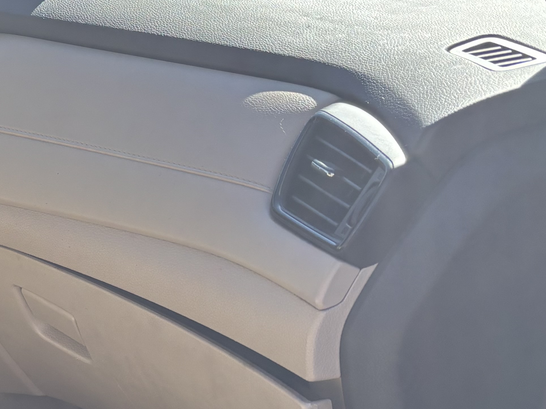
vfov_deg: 18.8
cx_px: -165
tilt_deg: -25.4
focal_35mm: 77
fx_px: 1215
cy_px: 382
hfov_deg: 22.6
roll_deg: -4.4
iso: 50
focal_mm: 5.96
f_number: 1.6
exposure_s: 1/818
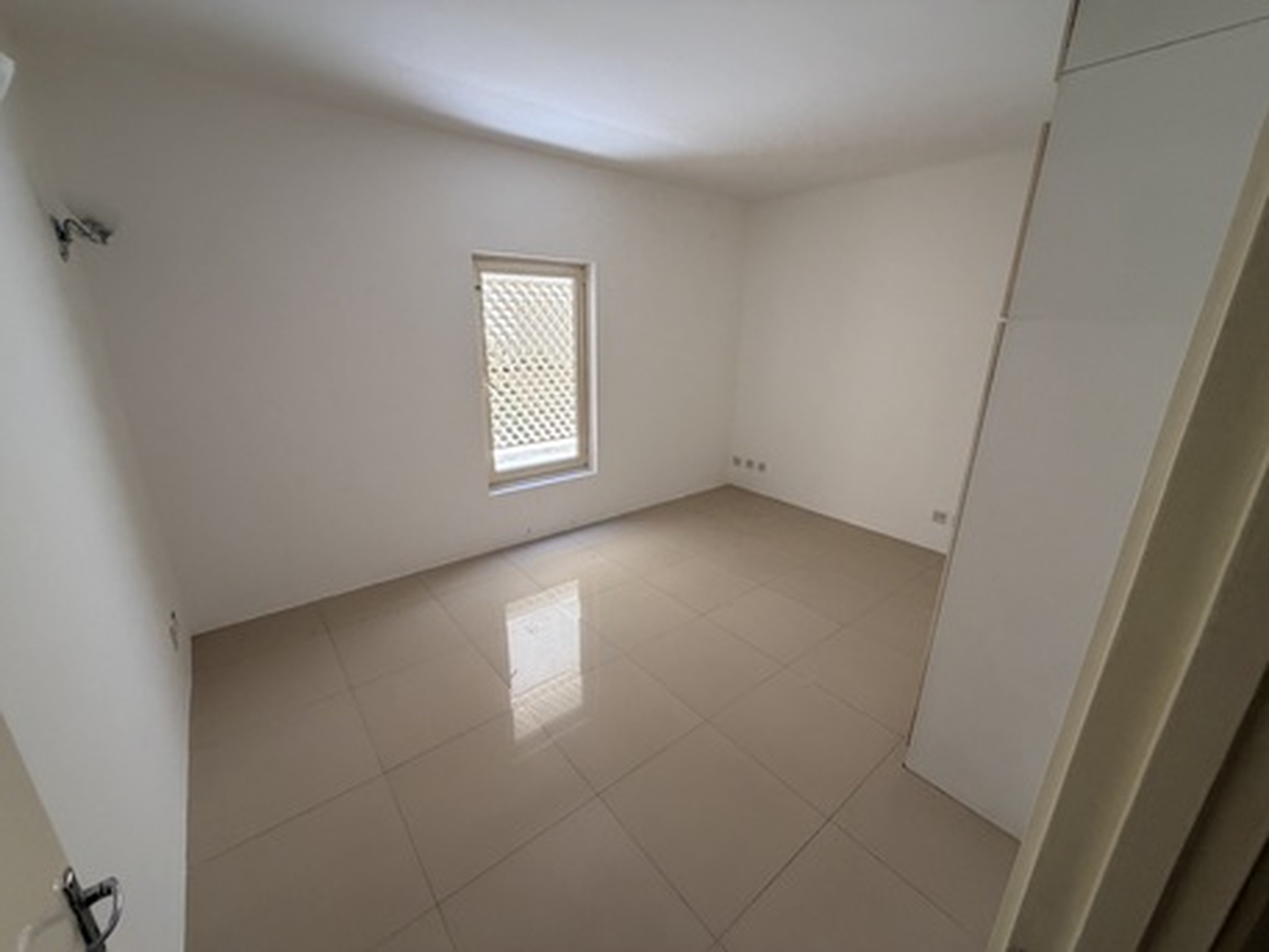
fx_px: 513
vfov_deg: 85.7
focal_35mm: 14
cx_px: 634
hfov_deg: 102.0
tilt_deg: -17.6
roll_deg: +0.3
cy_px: 476
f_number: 2.2
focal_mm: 2.22
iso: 320
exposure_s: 1/121
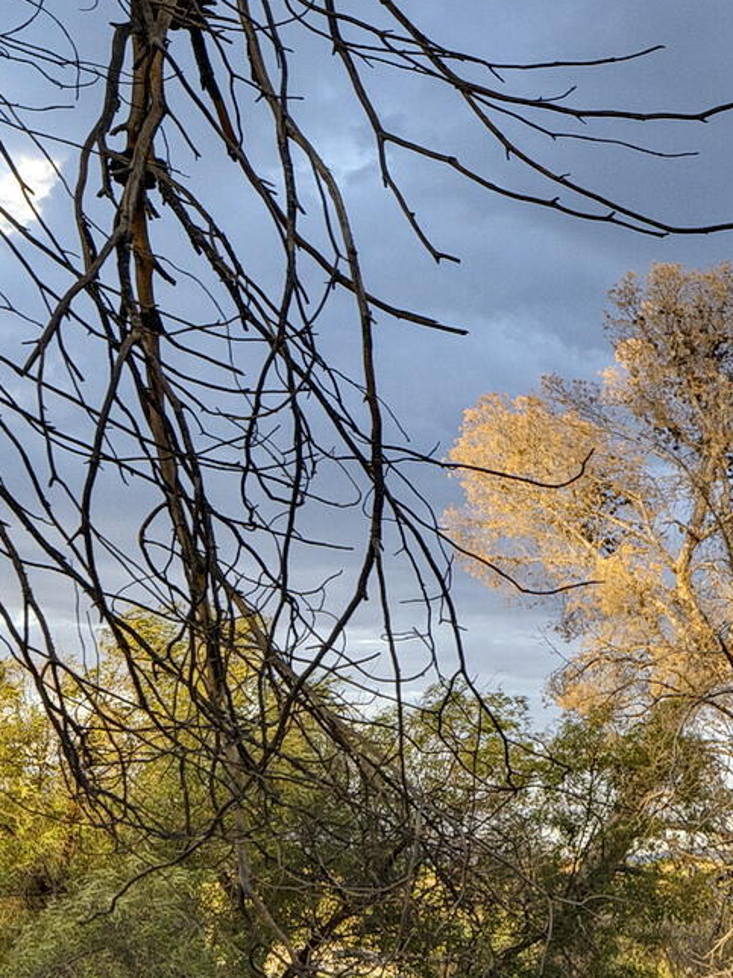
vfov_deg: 24.8
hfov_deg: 14.5
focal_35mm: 71
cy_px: 1177
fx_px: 2007
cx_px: 1707
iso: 200
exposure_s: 1/50
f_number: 9
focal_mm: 17
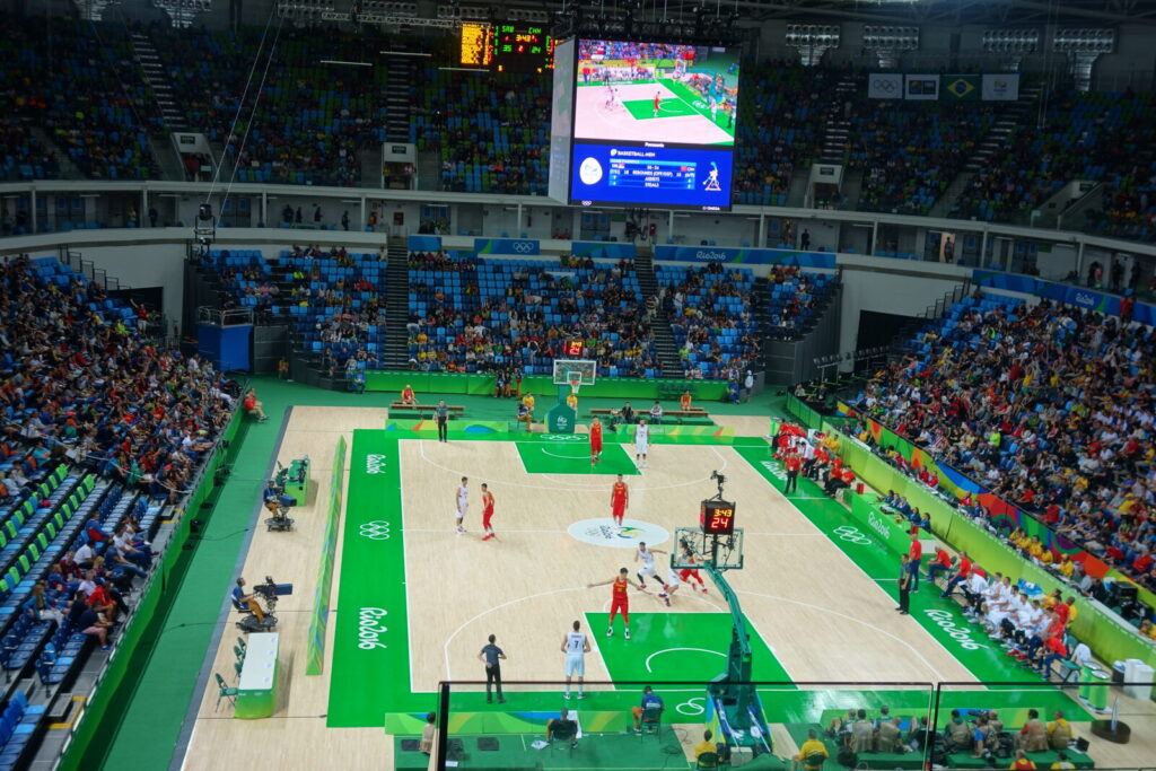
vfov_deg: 31.2
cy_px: 386
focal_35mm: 43
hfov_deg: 45.4
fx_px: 1381
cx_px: 578
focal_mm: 16.01
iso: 125
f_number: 3.2
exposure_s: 1/60
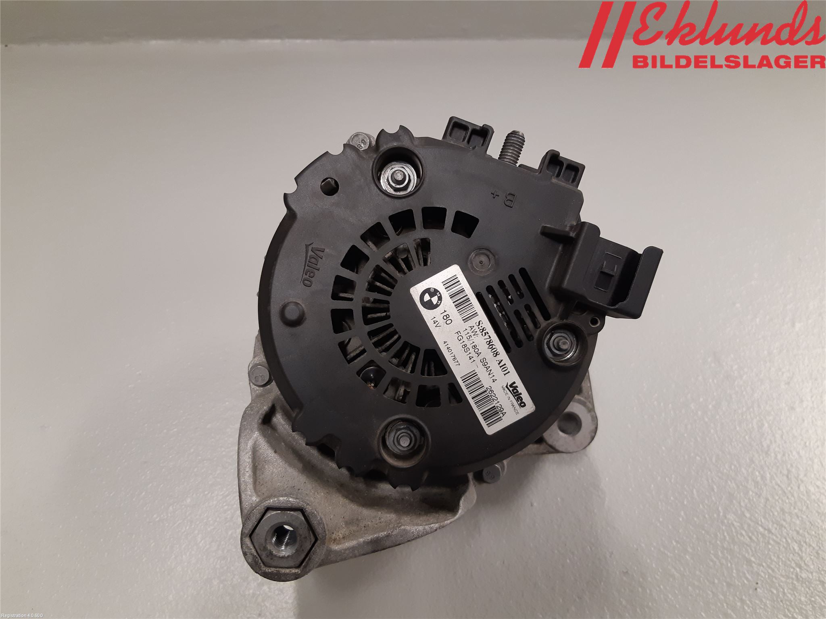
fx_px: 620
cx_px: 413
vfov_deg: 53.1
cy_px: 310
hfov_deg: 67.3
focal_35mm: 26
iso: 125
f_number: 1.7
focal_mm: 3.93
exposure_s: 1/50
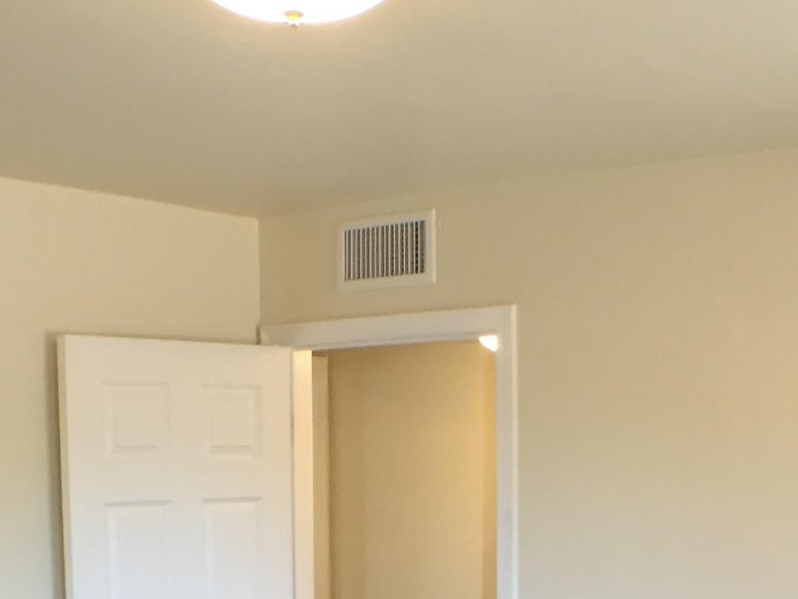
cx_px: 449
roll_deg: -0.6
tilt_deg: -11.1
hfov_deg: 22.5
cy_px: 720
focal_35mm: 87
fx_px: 2006
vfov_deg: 16.3
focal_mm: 4.15
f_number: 2.2
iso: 32
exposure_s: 1/30
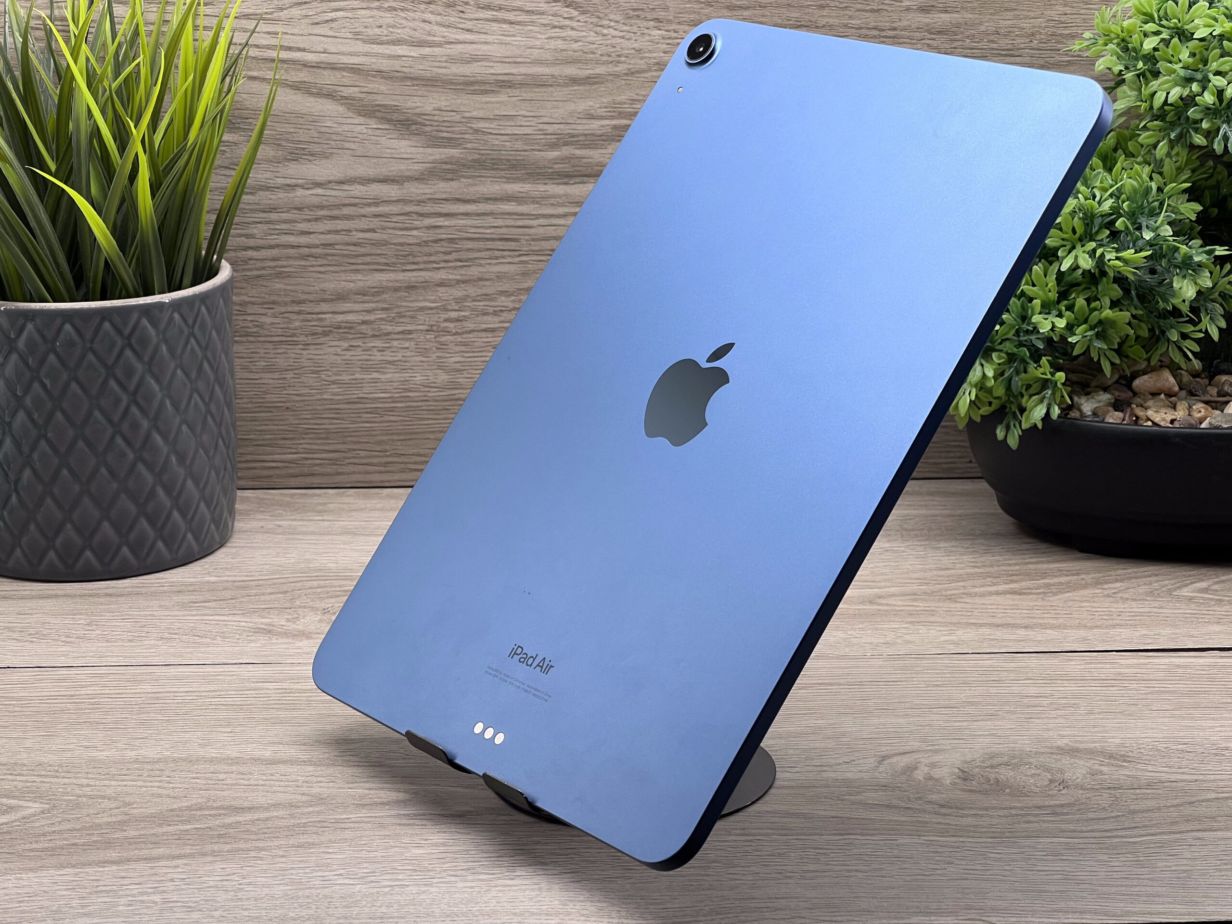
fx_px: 2740
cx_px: 616
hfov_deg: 25.3
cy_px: 462
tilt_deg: -15.3
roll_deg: +0.9
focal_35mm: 77
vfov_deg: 19.1
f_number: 2.8
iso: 64
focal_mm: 9
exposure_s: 1/100
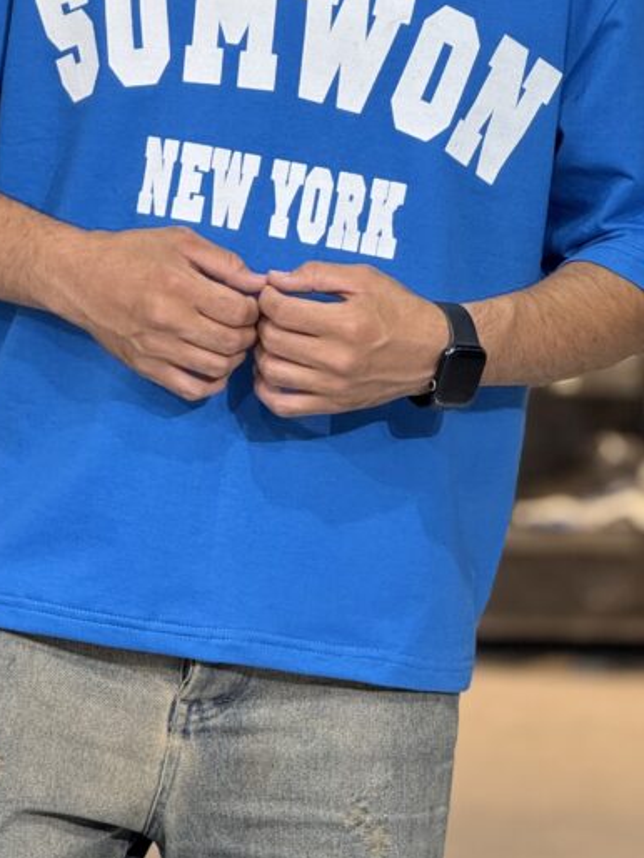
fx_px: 5924
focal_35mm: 239
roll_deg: +1.3
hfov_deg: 6.2
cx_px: 299
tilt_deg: -3.1
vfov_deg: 8.2
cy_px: 67
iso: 200
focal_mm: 15.66
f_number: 2.8
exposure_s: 1/100
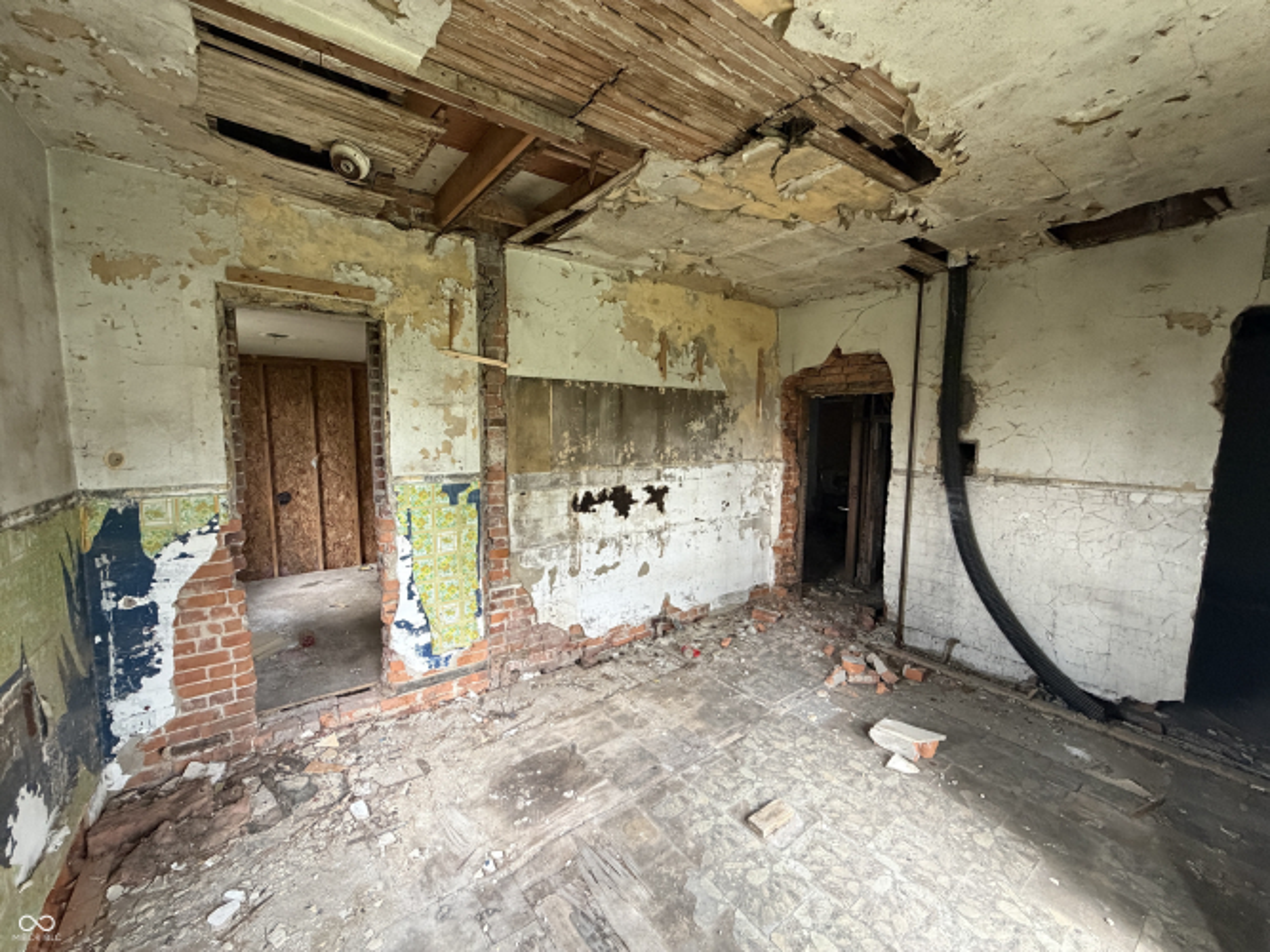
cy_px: 476
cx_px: 635
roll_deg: -0.8
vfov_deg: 85.7
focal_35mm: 14
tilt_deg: -4.7
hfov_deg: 102.1
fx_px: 514
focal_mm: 2.22
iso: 500
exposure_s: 1/60
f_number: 2.2
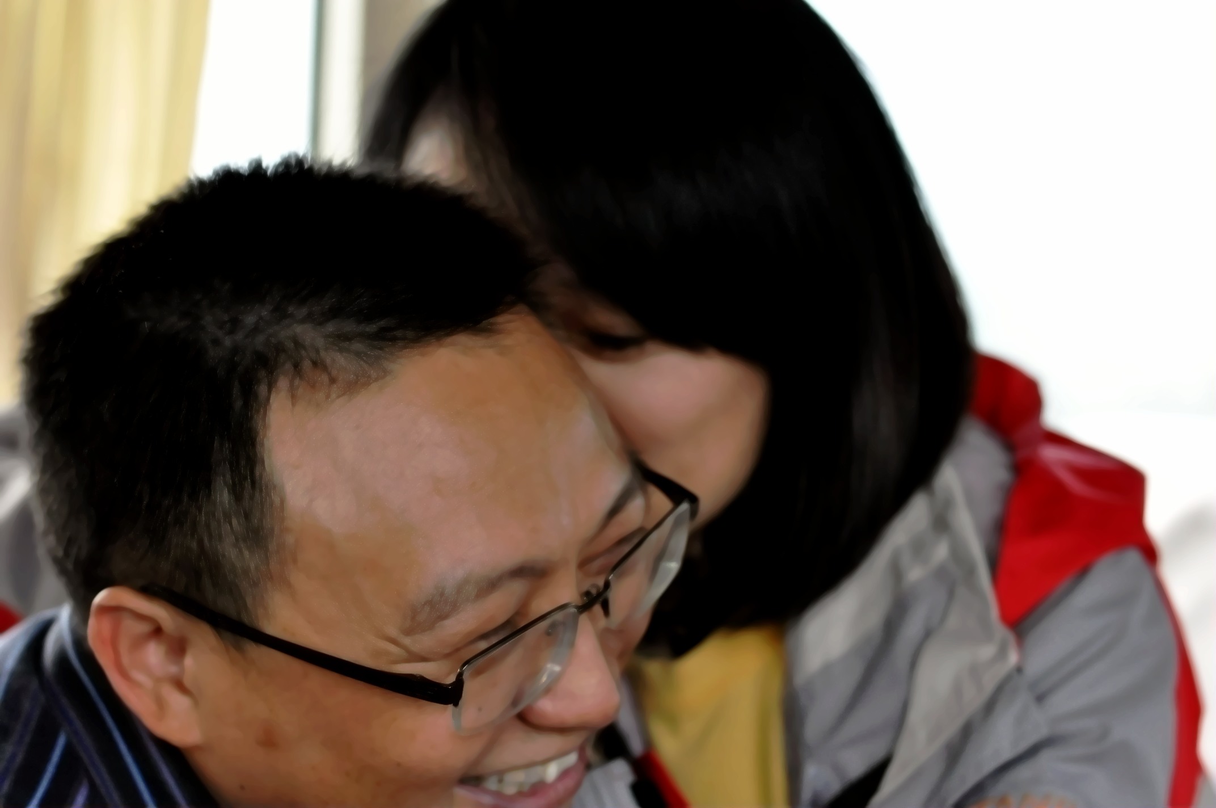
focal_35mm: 75
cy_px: 404
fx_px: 2530
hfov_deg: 27.0
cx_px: 608
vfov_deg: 18.1
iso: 1600
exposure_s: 1/800
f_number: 3.2
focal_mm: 50
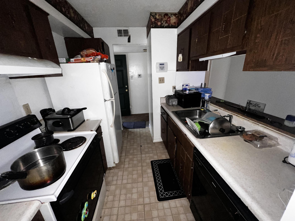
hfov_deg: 106.2
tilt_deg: -18.5
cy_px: 110
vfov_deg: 89.9
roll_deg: +1.8
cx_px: 148
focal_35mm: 13
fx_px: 111
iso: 200
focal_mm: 1.57
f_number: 1.8
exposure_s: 1/52
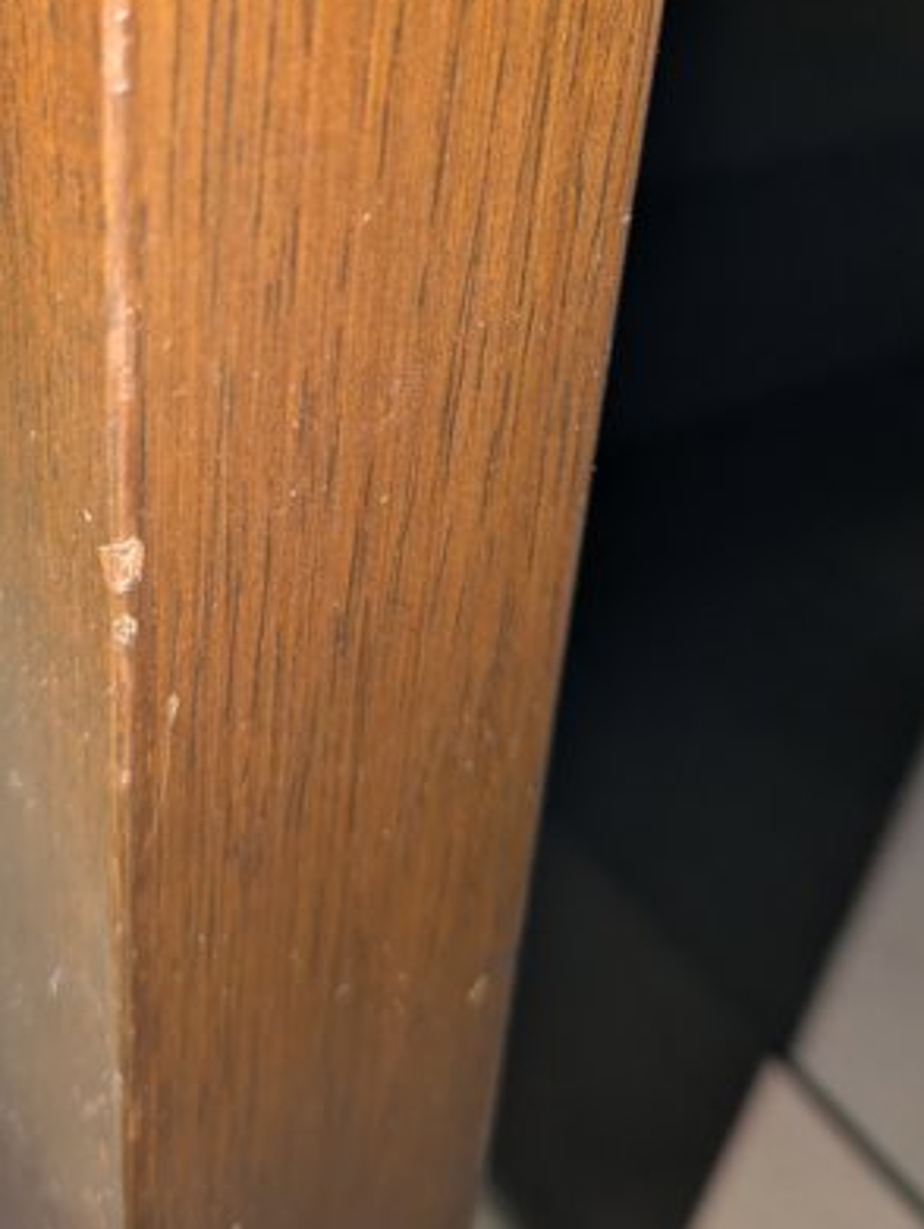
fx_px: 1634
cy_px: 255
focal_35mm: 46
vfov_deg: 39.7
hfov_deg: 31.4
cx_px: 344
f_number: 1.89
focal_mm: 5.43
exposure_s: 1/50
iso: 177
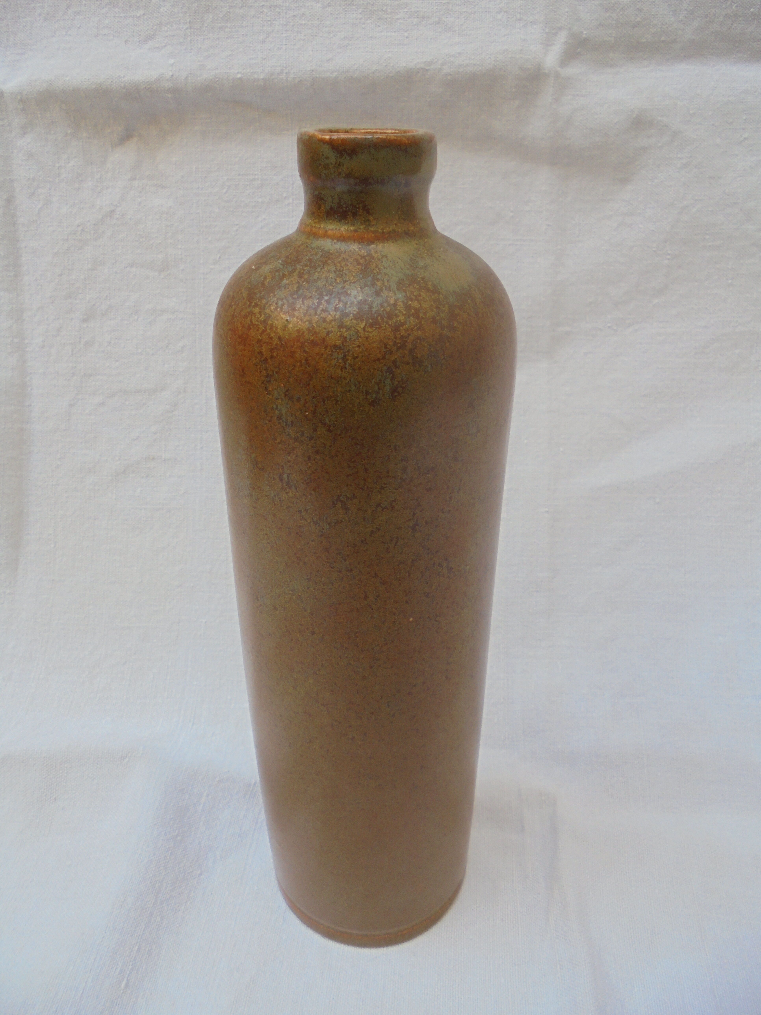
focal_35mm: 26
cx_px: 380
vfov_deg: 67.3
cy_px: 508
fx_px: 762
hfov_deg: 53.1
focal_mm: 4.6
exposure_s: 1/40
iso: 100
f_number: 3.5
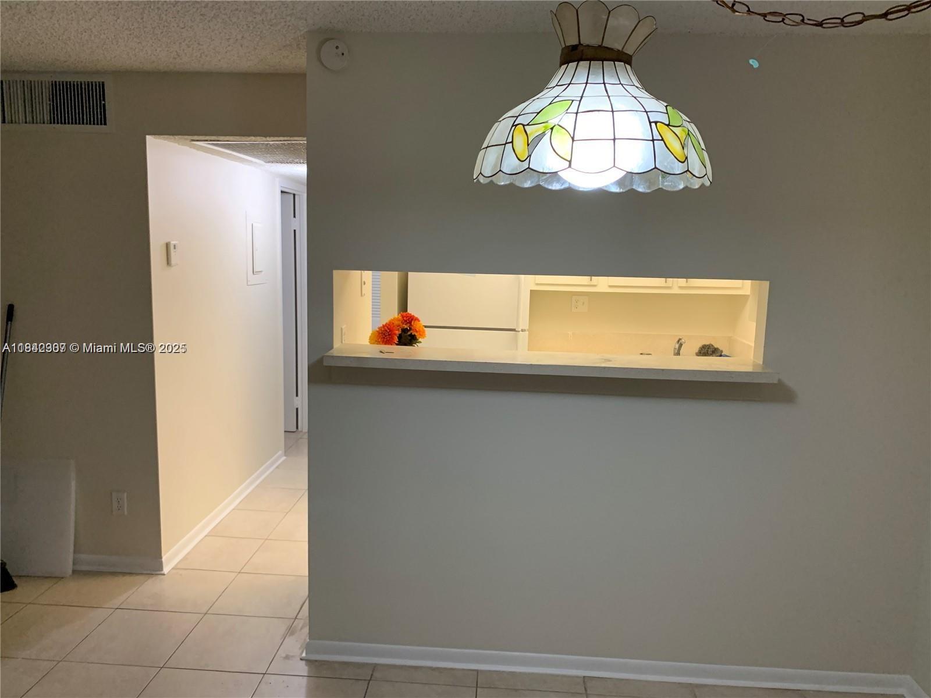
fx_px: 699
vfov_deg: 53.1
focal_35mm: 26
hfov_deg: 67.3
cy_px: 349
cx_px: 466
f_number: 1.8
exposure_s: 1/60
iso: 200
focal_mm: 4.25
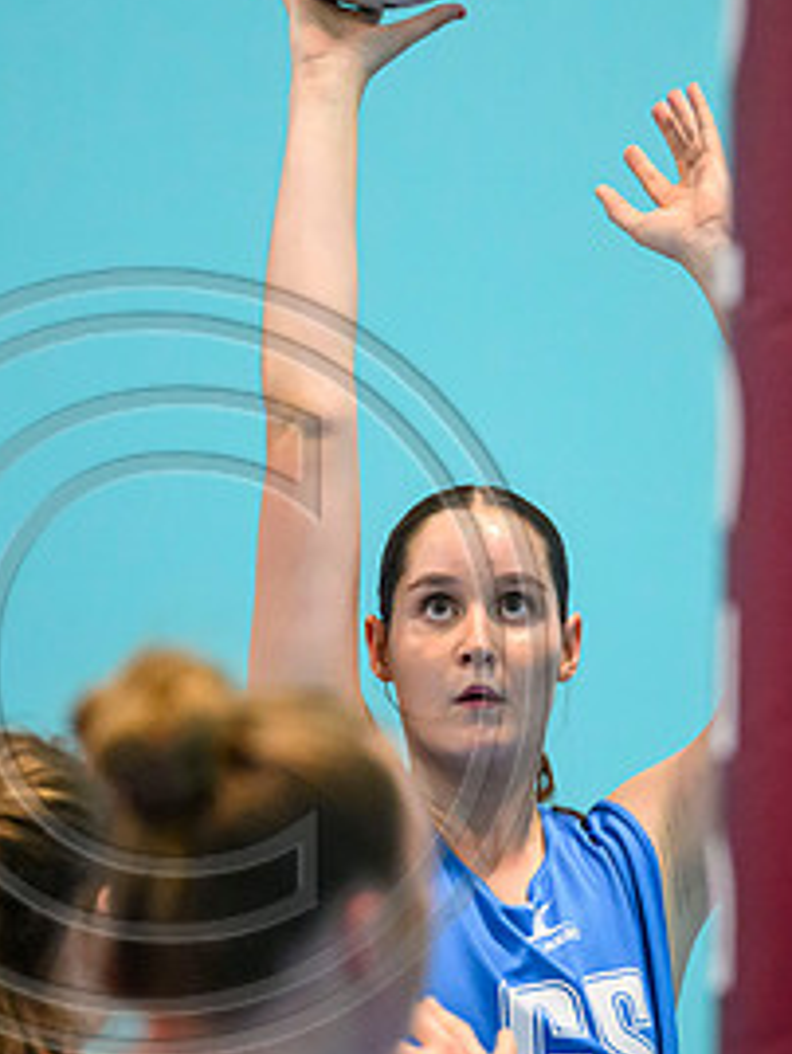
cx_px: 470
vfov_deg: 4.1
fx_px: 14723
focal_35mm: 483
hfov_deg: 3.1
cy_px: 662
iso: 8000
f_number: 2.8
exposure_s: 1/1000
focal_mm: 200
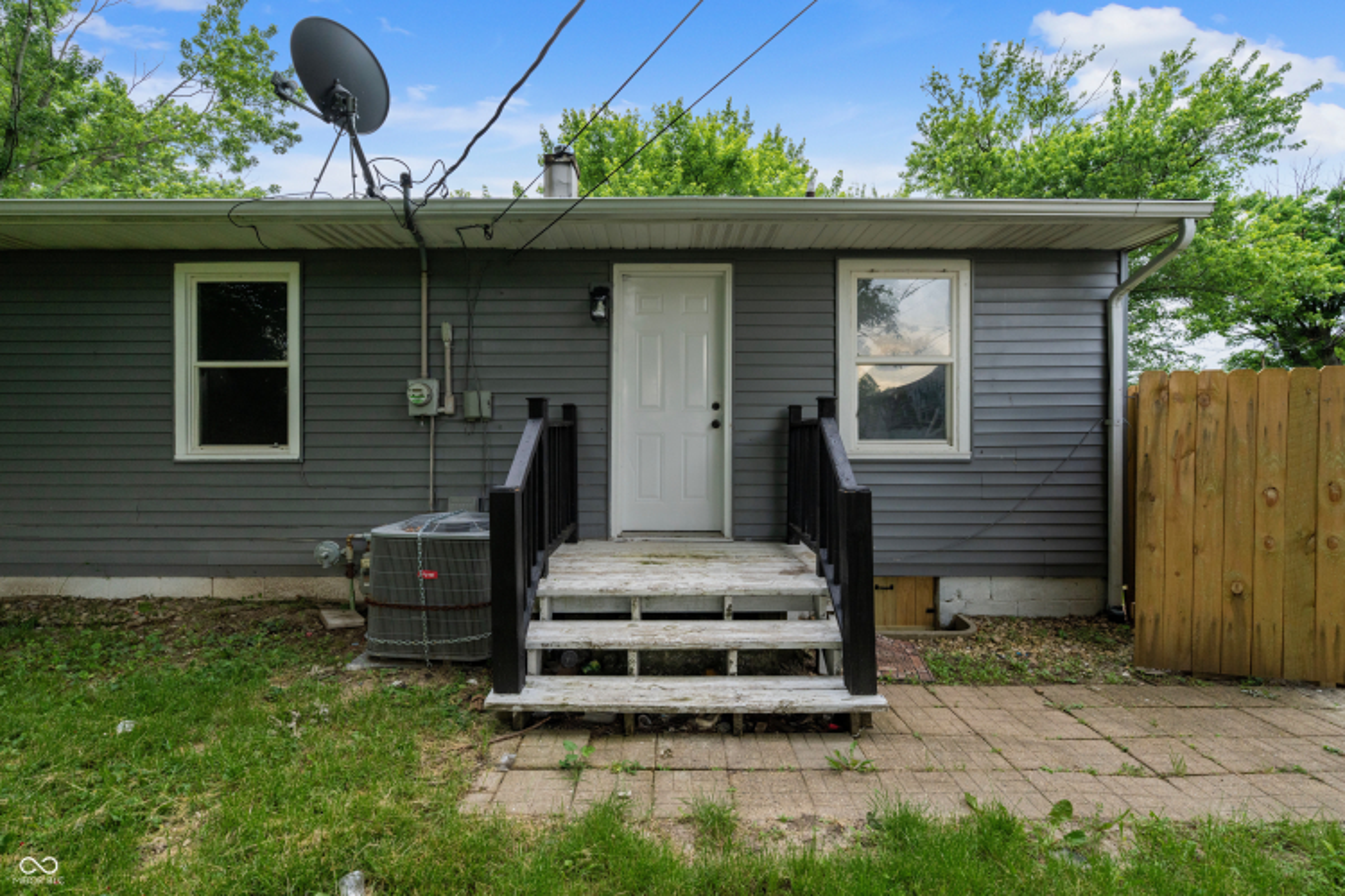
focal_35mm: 16
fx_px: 598
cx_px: 672
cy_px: 448
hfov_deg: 96.7
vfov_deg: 73.7
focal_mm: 16
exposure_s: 1/200
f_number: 8
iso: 1250
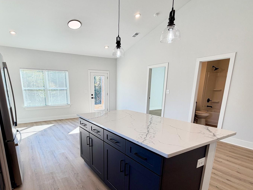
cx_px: 110
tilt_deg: -14.1
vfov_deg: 62.0
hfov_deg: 78.6
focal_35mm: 21
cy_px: 126
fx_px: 153
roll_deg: -0.3
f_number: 2.2
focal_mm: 2.22
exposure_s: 1/120
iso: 40
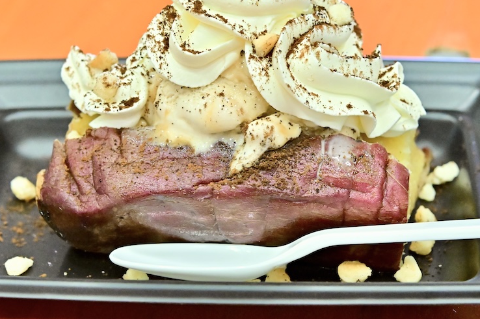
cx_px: 238
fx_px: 1626
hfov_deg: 16.8
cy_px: 108
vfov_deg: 11.2
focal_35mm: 122
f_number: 6.3
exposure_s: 1/100
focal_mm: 60
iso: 4000
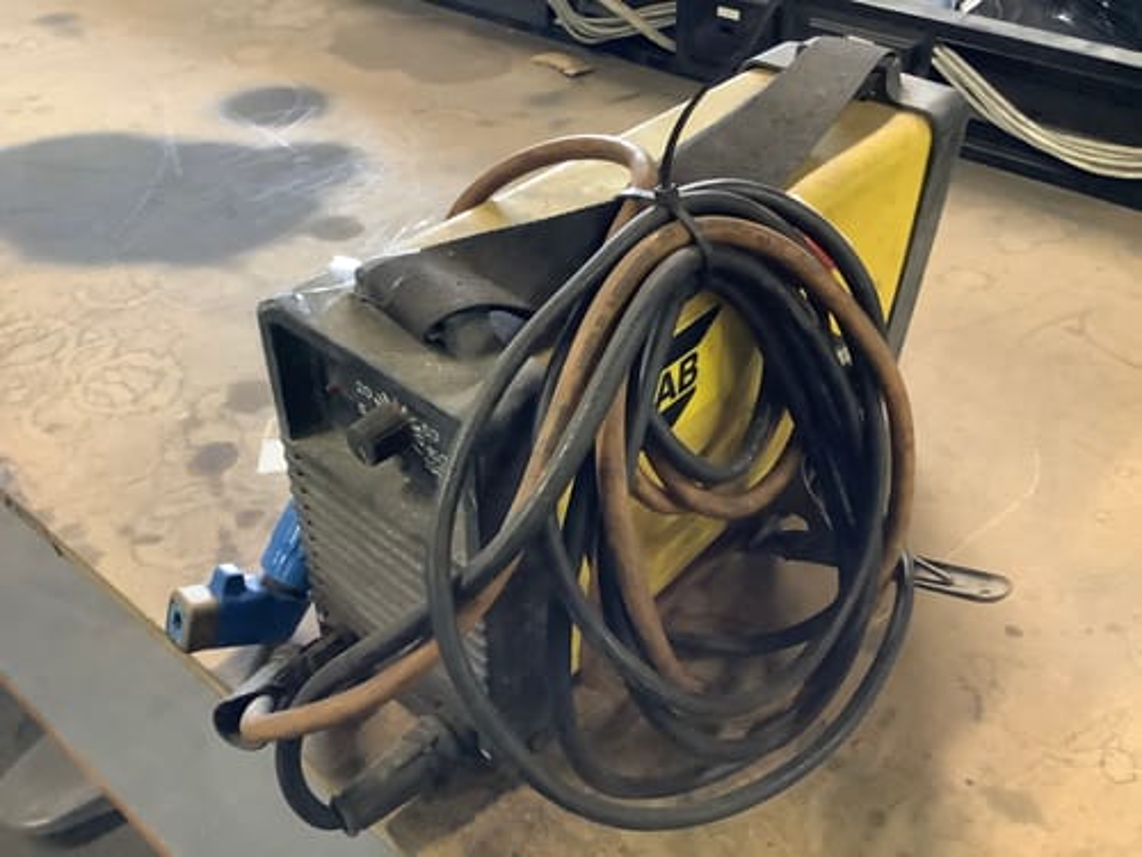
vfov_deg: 45.4
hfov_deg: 58.4
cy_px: 428
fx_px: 1023
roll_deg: +1.4
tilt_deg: -37.5
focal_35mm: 31
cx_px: 571
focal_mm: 3.3
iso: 400
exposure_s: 1/33
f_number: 2.4
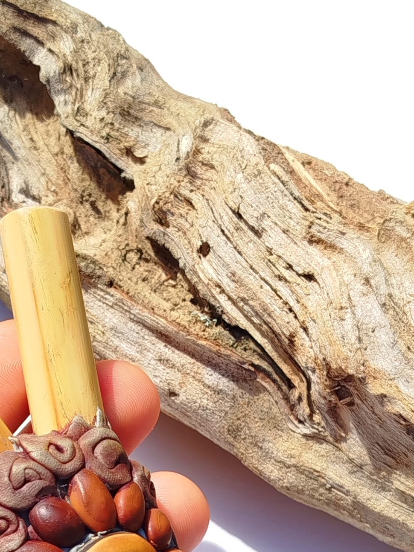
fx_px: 1515
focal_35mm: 95
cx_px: 73
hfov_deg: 15.4
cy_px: 459
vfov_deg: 20.4
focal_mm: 5.31
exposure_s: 1/458
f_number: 1.7
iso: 50
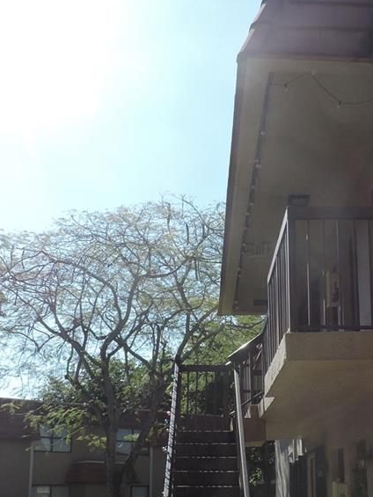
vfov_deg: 37.0
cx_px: 235
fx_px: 732
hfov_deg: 28.5
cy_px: 340
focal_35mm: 51
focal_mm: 4.3
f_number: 3
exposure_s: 1/1000
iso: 100
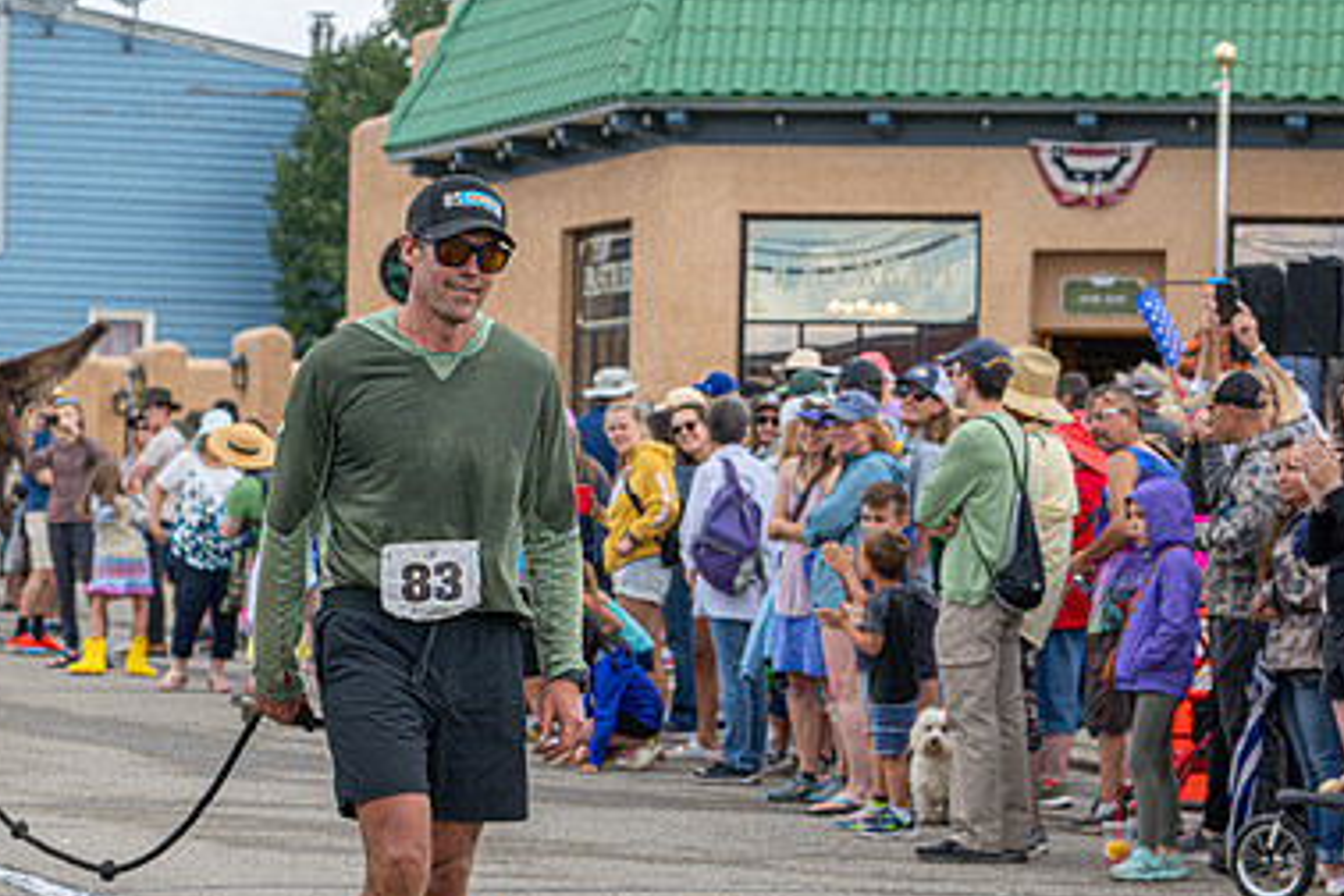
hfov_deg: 13.7
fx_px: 5562
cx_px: 419
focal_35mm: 149
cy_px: 642
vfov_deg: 9.2
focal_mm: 92
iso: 500
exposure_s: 1/640
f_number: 8
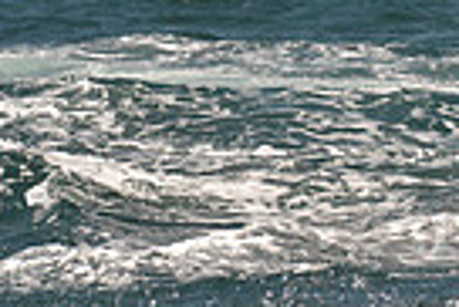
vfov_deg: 3.3
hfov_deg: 4.8
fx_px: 5348
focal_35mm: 419
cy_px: -22
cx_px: 952
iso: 400
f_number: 5.6
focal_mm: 98
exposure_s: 1/800
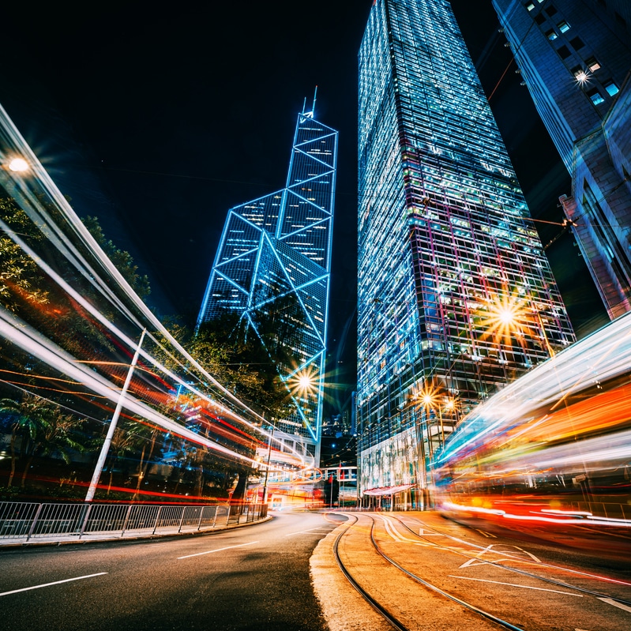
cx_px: 356
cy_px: 311
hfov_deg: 87.0
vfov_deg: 87.4
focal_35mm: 16
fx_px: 330
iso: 100
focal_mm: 12
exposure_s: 10
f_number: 11
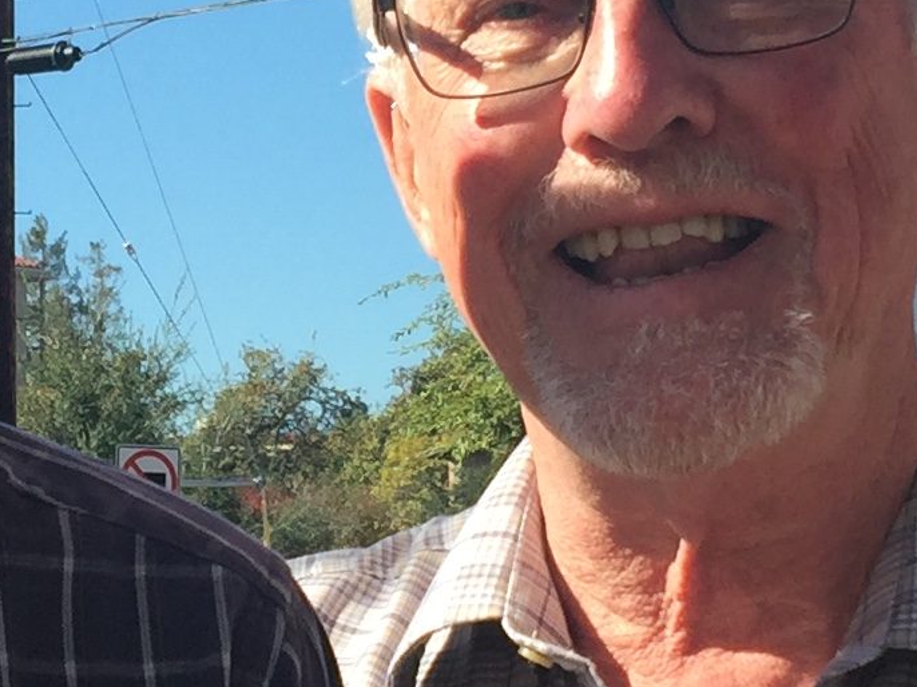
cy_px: 390
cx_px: 229
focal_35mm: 138
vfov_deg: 10.7
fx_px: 3654
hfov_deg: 14.2
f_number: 2.2
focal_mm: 4.15
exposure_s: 1/1041
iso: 32
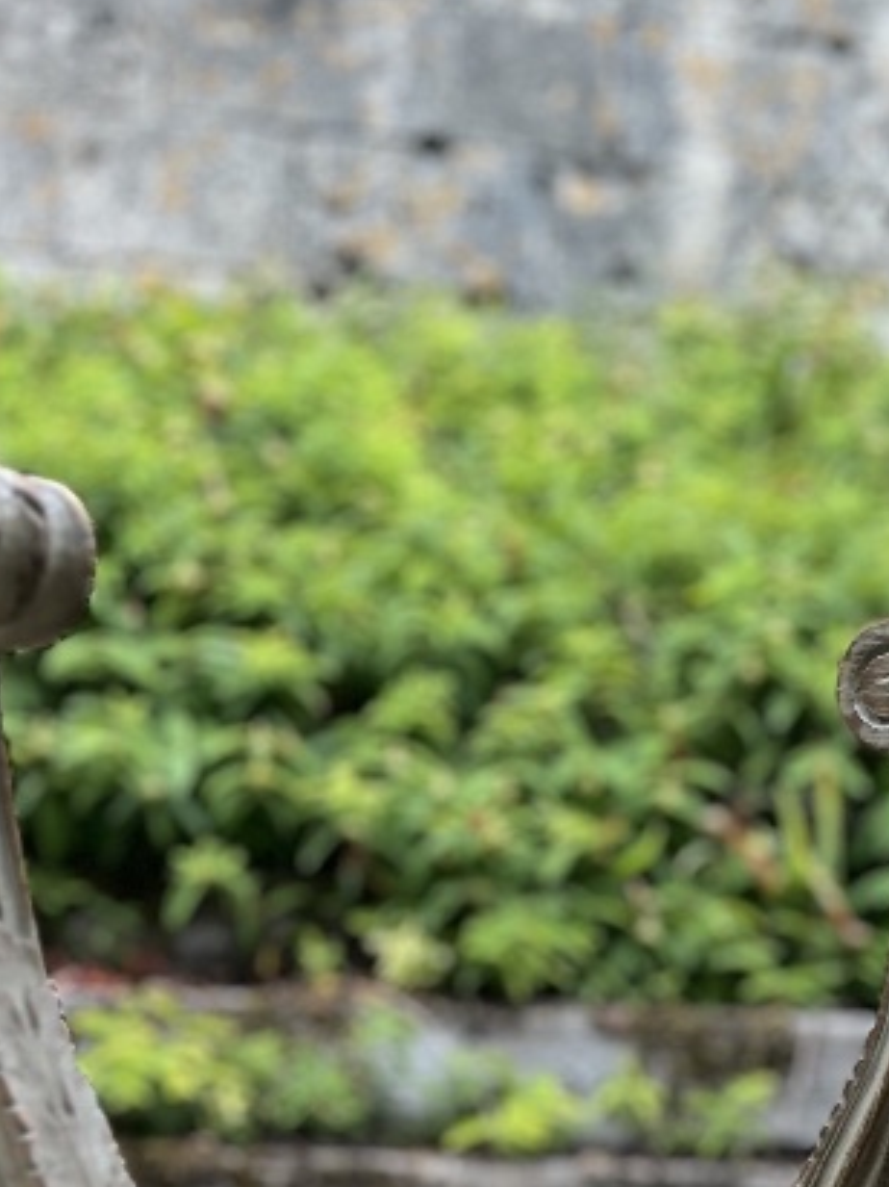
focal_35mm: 76
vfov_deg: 23.0
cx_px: 1004
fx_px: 2604
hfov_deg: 18.6
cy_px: 1513
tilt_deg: -9.3
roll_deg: -1.7
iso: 40
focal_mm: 5.1
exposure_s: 1/160
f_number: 1.6
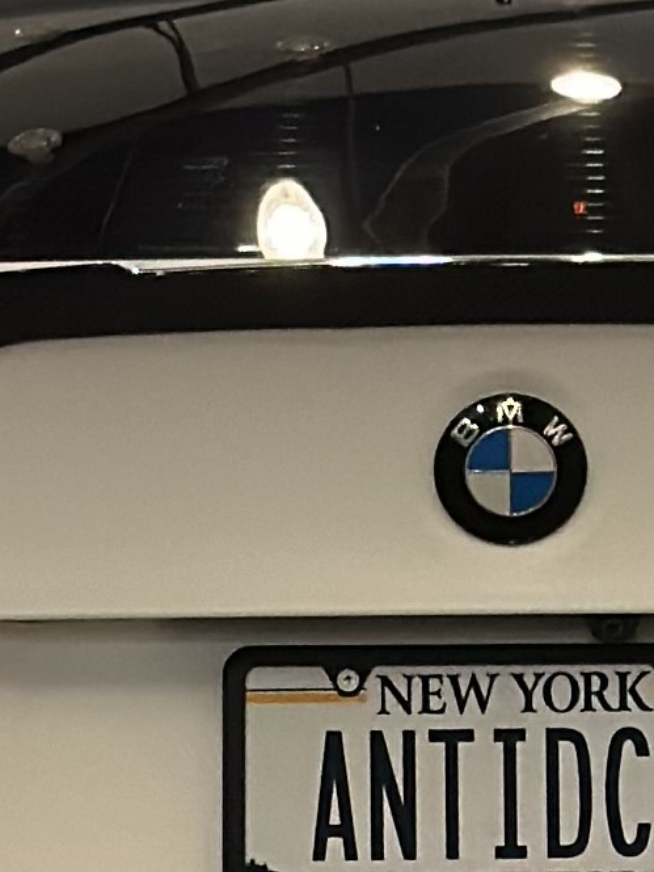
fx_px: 7328
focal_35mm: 291
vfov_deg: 6.8
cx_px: 434
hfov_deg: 5.1
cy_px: 800
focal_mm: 6.86
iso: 250
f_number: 1.78
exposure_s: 1/60
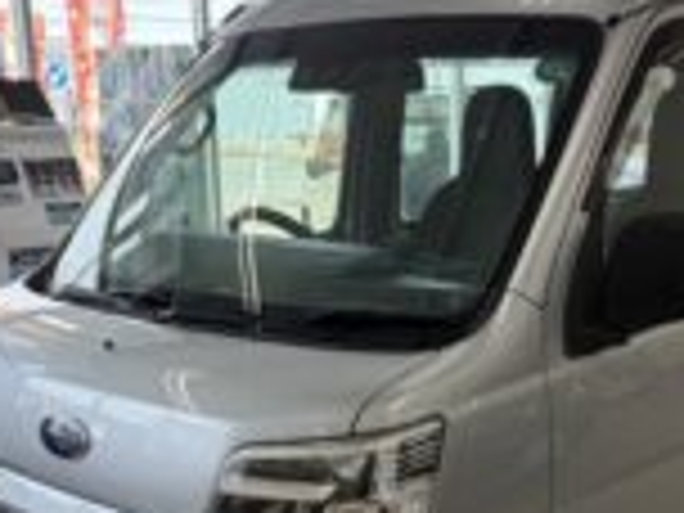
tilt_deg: -16.0
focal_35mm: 60
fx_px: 1186
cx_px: 472
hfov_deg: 31.8
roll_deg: +0.1
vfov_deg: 23.6
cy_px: 479
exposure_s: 1/213
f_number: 1.6
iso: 50
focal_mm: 5.96
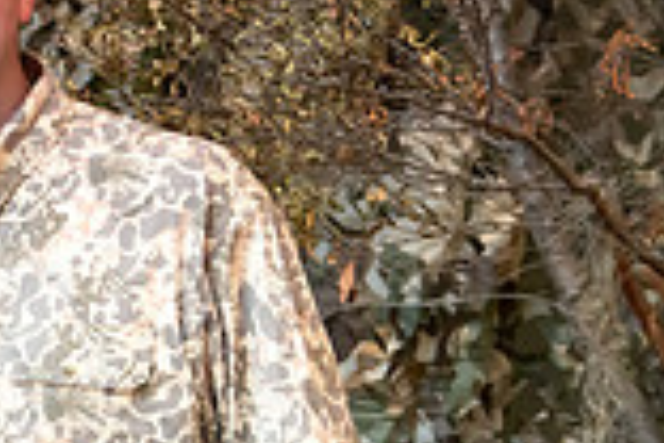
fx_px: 3689
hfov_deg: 9.6
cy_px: 381
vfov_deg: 6.9
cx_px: -635
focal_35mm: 200
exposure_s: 1/100
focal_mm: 48
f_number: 5
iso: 3200
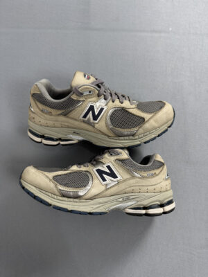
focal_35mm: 24
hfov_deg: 56.8
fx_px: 192
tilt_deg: -77.7
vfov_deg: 71.6
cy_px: 138
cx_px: 104
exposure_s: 1/60
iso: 160
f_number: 1.78
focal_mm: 6.76
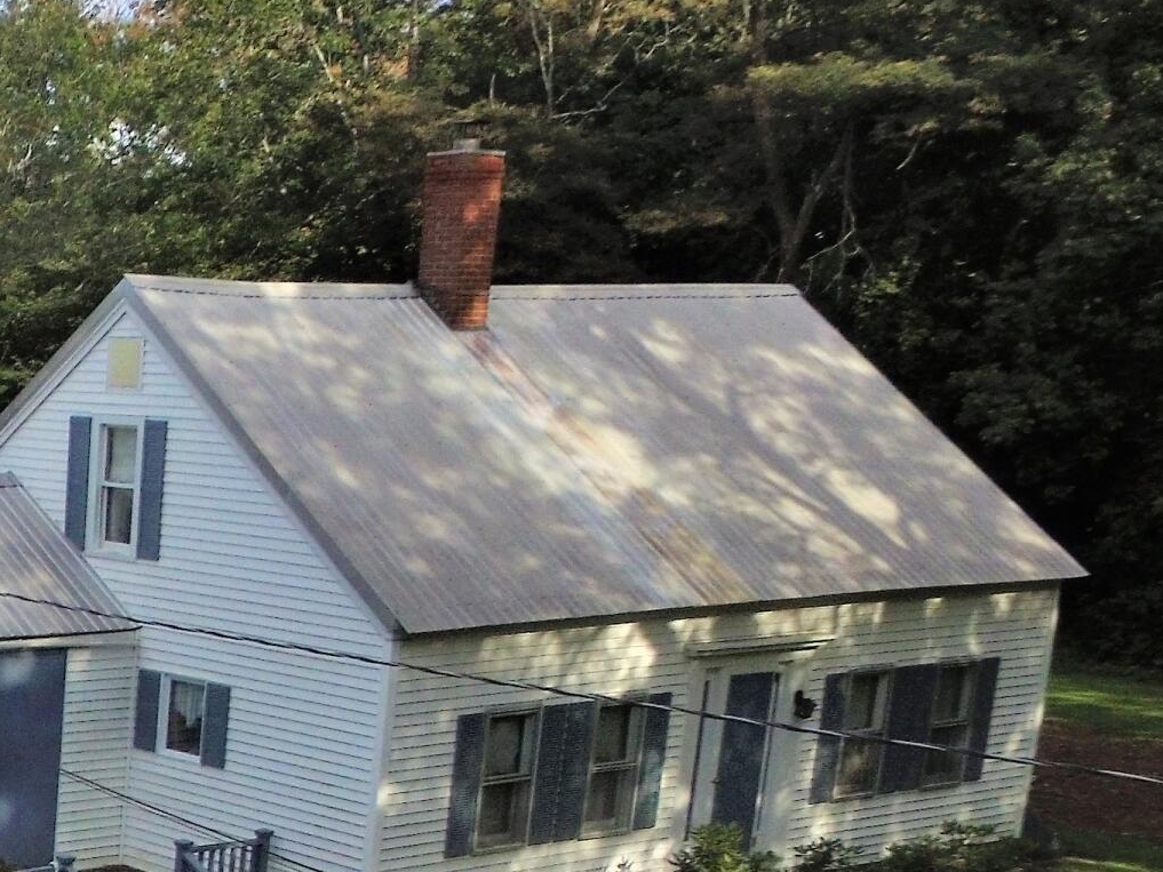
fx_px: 1982
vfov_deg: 23.1
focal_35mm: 59
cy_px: 1006
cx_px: -463
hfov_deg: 26.2
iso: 100
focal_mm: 3.61
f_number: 2.8
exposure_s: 1/1608
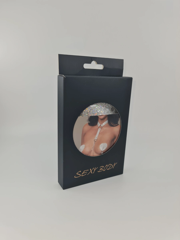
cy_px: 120
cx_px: 90
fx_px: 173
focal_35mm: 25
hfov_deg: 54.9
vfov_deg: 69.4
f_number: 1.8
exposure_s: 1/261
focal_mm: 7
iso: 50
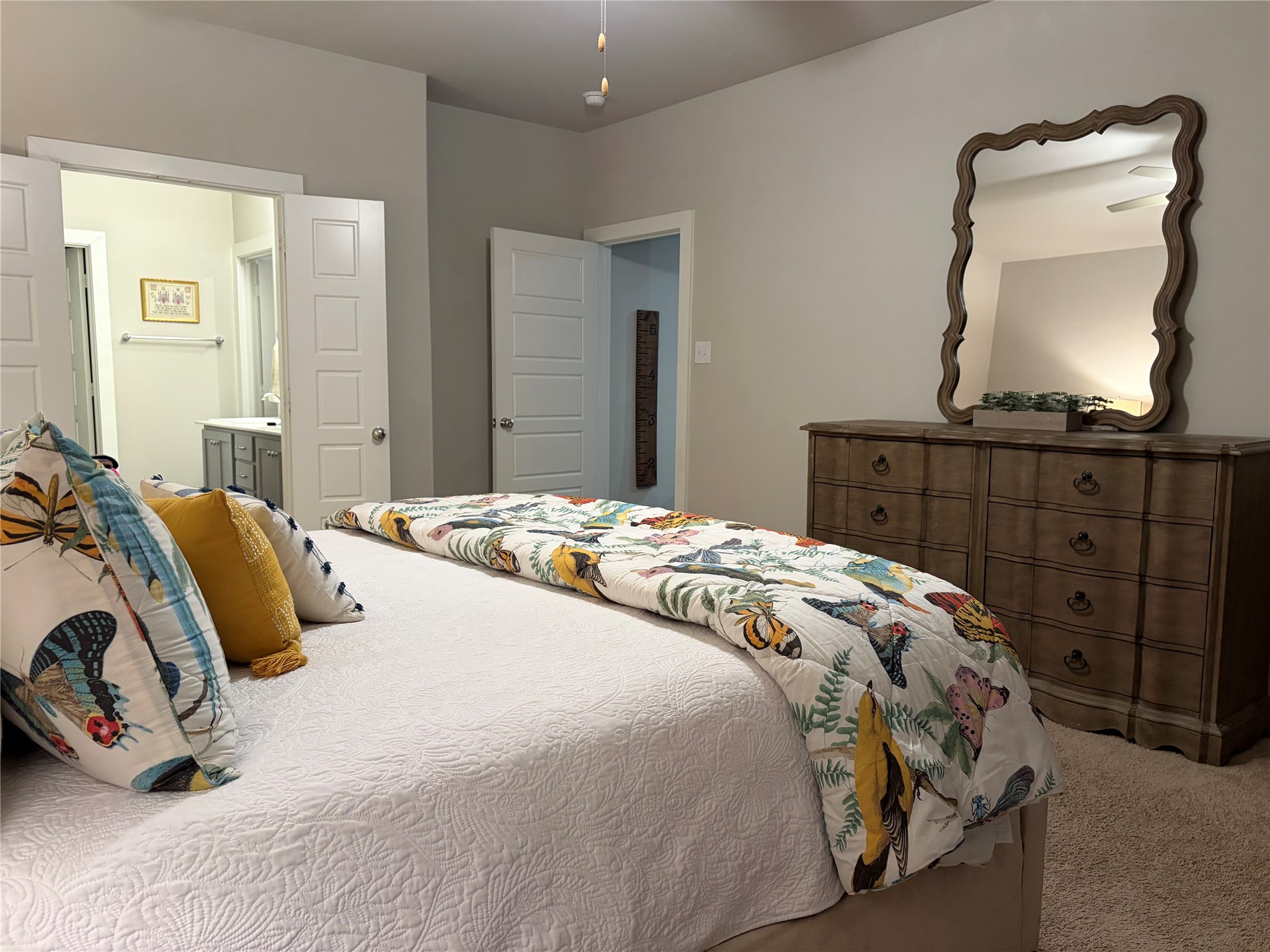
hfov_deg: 67.3
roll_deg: -0.6
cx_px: 635
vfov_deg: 53.1
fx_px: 954
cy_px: 476
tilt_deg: -6.4
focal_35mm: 26
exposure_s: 1/60
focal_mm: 5.96
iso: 250
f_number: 1.6
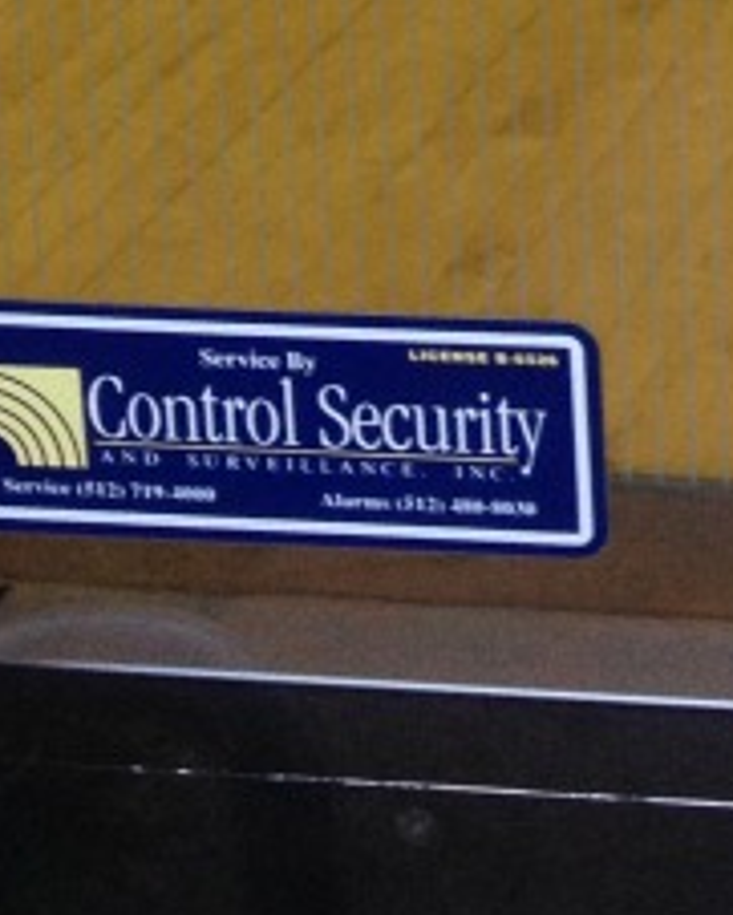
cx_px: 1571
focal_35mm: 161
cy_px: -858
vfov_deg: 11.0
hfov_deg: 8.9
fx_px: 4363
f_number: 2.4
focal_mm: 4.28
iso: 100
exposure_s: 1/120
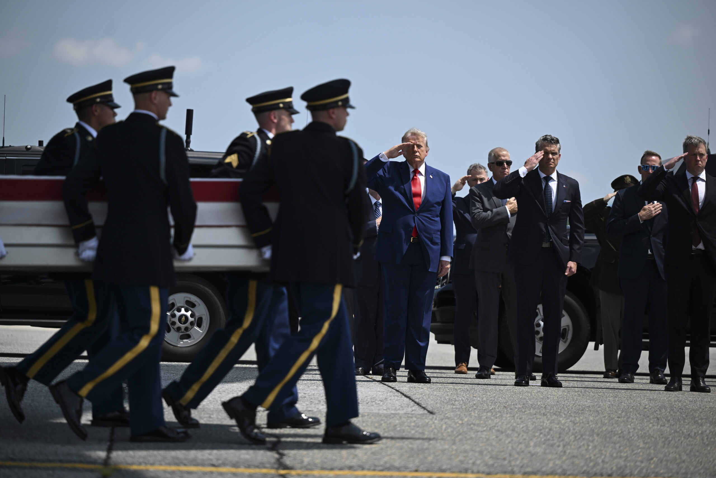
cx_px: 358
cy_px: 239
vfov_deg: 9.5
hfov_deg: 14.2
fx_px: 2884
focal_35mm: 145
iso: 200
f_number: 2.8
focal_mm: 145
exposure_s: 1/5000
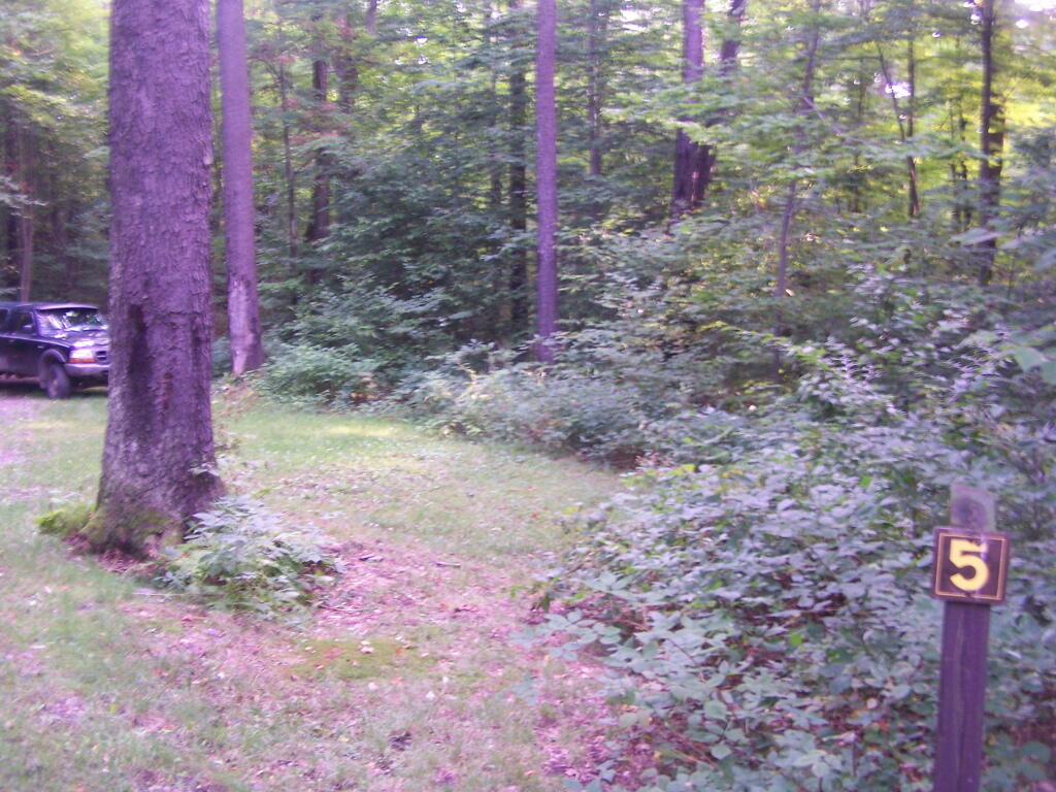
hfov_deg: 49.0
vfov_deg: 37.7
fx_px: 1159
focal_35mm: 38
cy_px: 396
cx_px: 528
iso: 140
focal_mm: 6.3
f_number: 2.8
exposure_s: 1/13
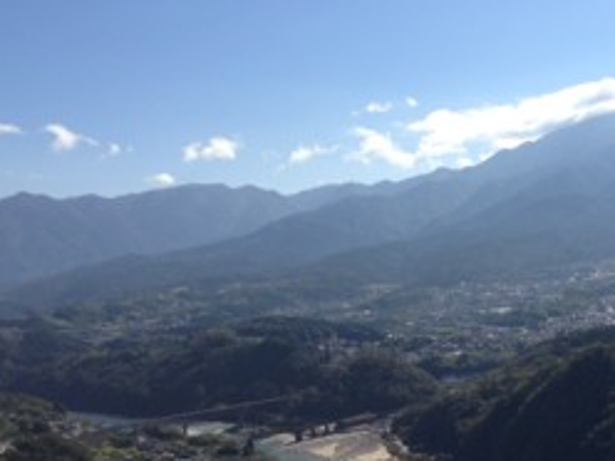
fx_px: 1066
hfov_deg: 31.3
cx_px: 501
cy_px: 411
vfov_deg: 23.8
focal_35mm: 60
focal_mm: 4.12
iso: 50
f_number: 2.4
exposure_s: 1/2169
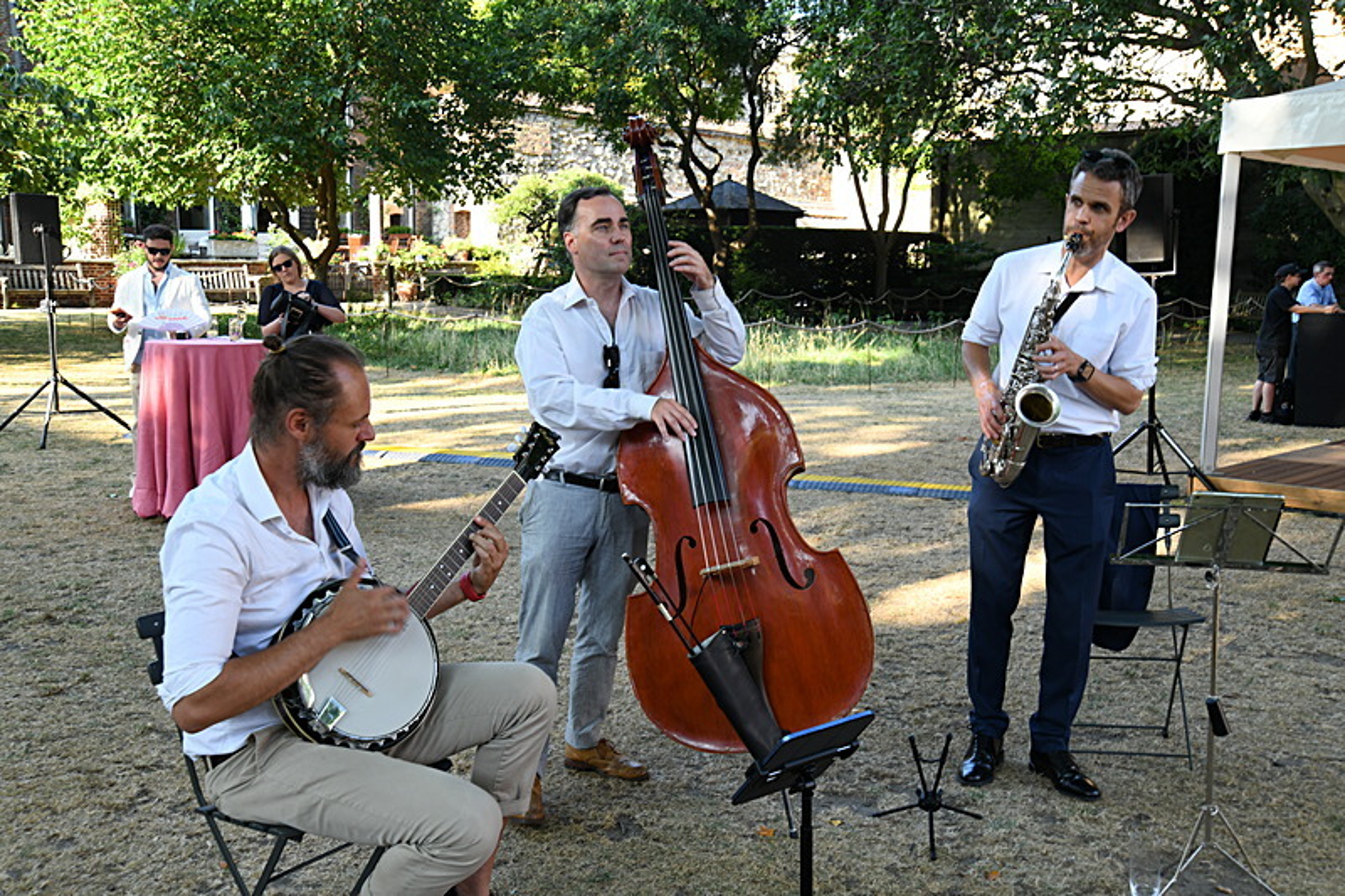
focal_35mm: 38
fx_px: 1419
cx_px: 672
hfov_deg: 50.7
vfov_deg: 35.0
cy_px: 448
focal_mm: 38
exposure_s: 1/60
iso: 400
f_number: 8
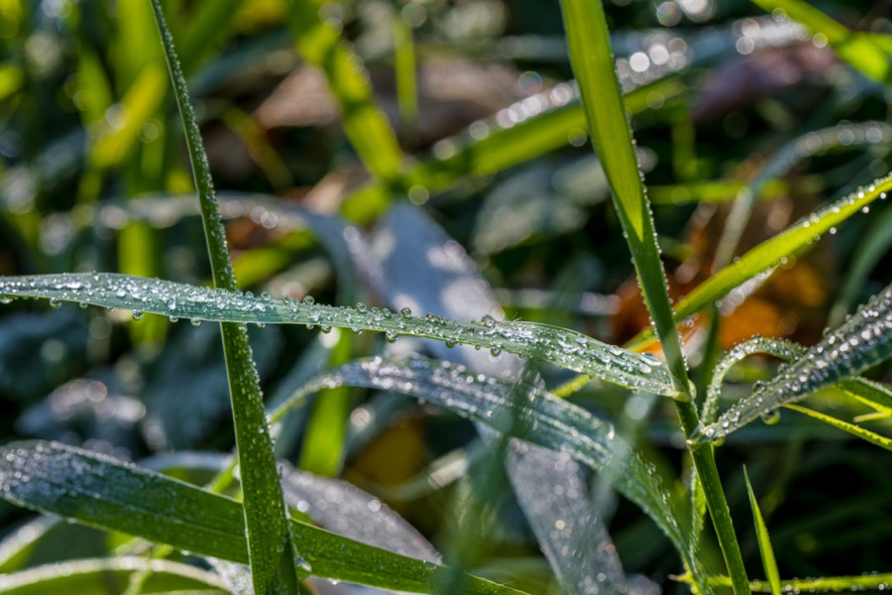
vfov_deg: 13.0
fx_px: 2601
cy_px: 298
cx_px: 446
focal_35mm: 105
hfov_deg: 19.5
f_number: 11
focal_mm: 105
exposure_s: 1/60
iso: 200
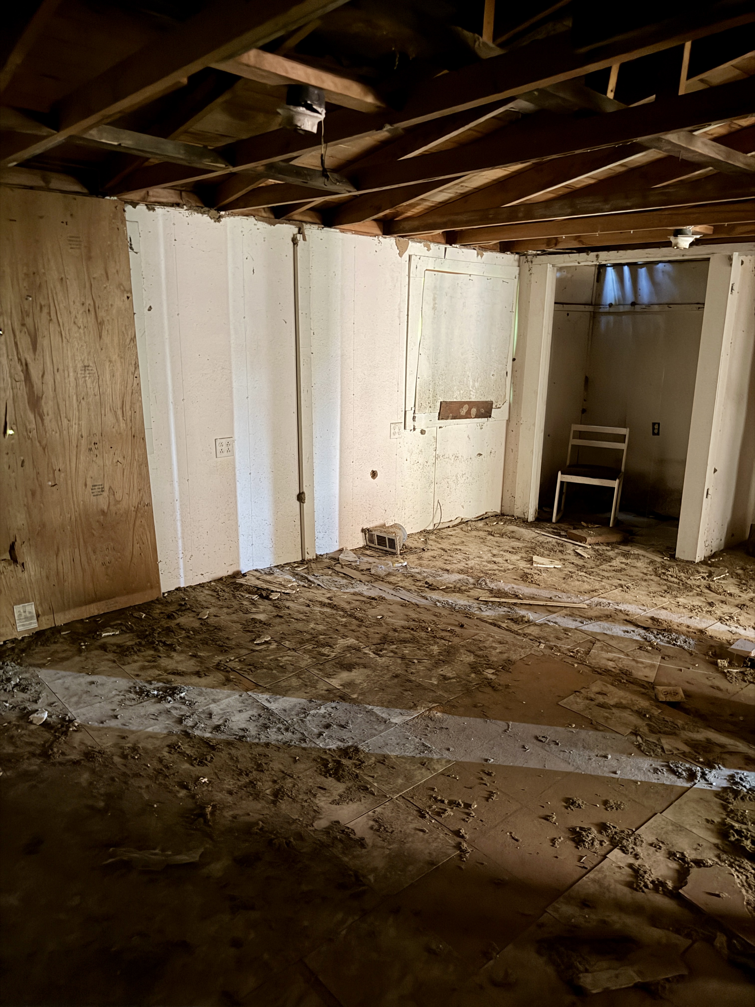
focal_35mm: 24
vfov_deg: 71.6
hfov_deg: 56.8
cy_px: 504
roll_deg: -0.8
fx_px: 698
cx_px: 378
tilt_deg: -16.1
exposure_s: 1/14
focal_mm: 6.76
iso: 1000
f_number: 1.78
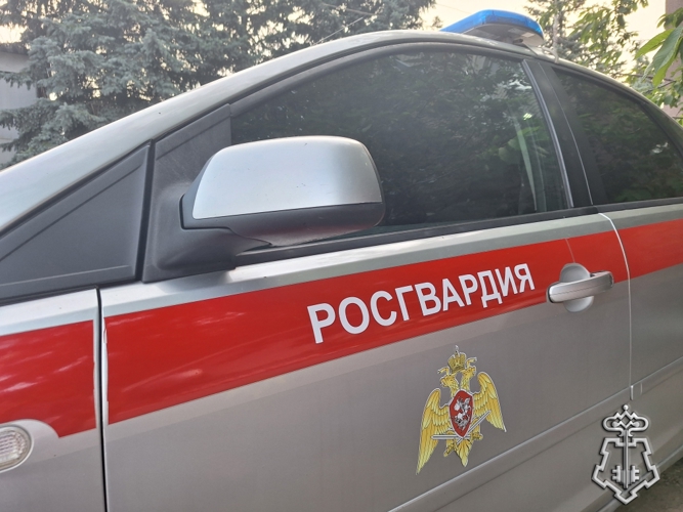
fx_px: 454
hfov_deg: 73.9
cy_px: 256
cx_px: 342
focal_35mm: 23
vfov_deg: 58.9
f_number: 1.8
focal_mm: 5.54
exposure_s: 1/101
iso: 40
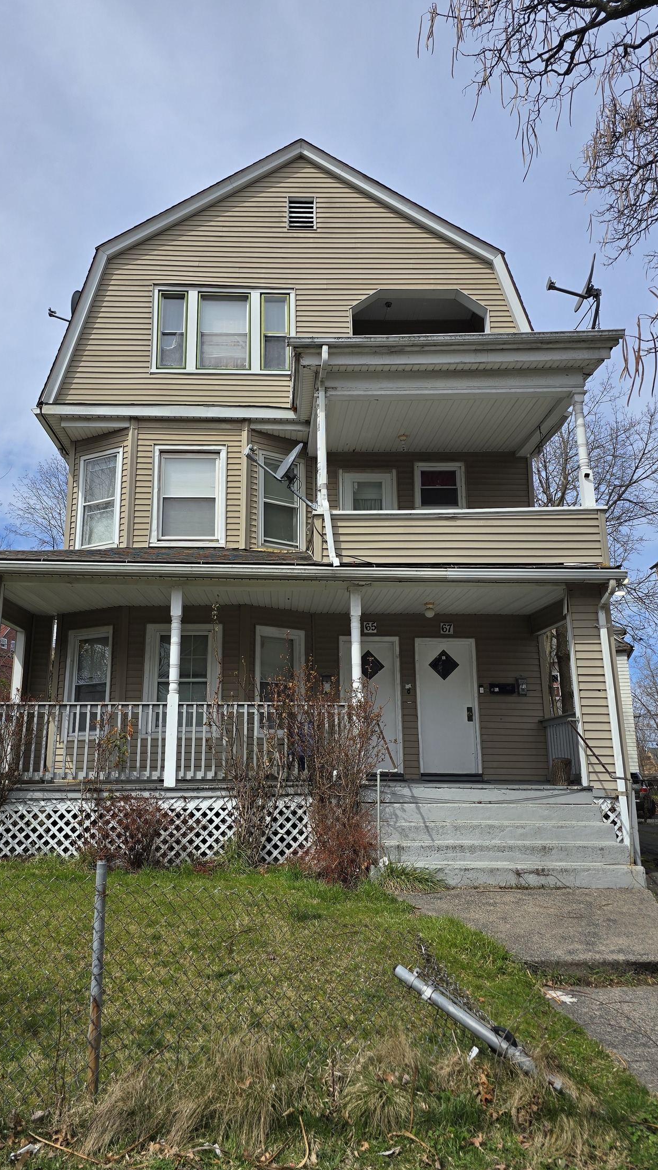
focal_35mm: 26
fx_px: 807
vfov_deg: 71.9
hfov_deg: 44.3
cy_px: 589
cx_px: 288
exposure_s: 1/841
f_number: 1.7
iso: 12
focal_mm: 6.3
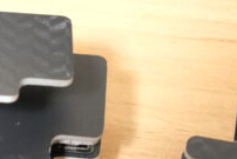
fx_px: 1067
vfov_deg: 8.5
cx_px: -165
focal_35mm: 162
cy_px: 90
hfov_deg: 11.8
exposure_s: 1/20
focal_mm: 21
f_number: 6.4
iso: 6400
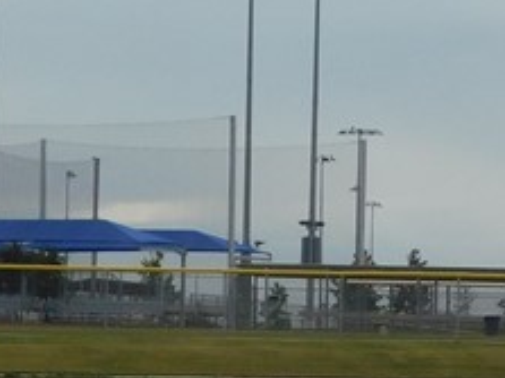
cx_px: 9
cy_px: 242
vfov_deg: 4.0
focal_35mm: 368
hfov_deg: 5.4
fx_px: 5366
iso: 125
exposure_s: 1/1250
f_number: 4.4
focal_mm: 14.2
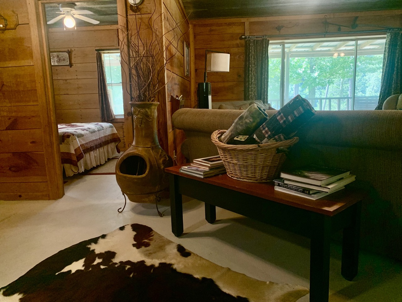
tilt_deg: -10.6
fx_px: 302
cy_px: 151
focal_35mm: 26
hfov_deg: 67.3
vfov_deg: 53.1
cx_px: 201
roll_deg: +2.3
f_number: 1.8
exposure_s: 1/120
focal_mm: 4.25
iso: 80
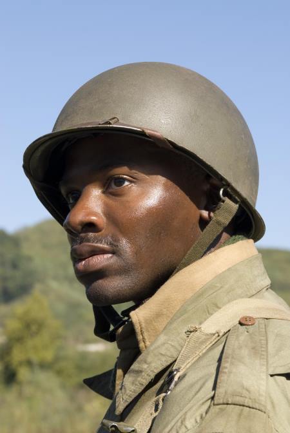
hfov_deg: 14.1
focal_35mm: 98
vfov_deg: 20.9
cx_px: 145
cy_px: 216
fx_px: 1174
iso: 160
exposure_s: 1/160
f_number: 9
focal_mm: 65
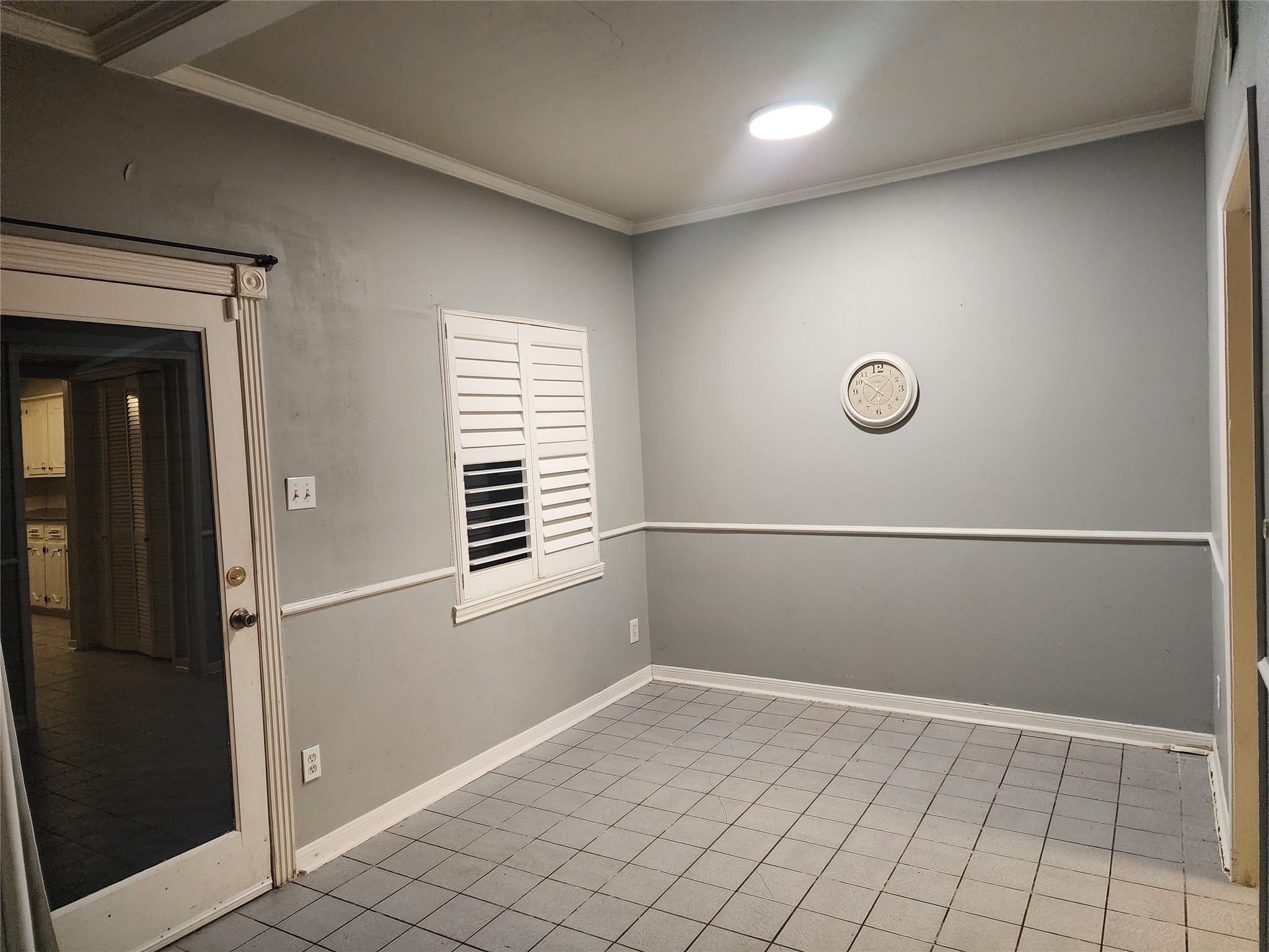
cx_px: 634
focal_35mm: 23
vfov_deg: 58.9
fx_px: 843
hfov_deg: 73.9
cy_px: 476
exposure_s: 1/120
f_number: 1.8
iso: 800
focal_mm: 6.4
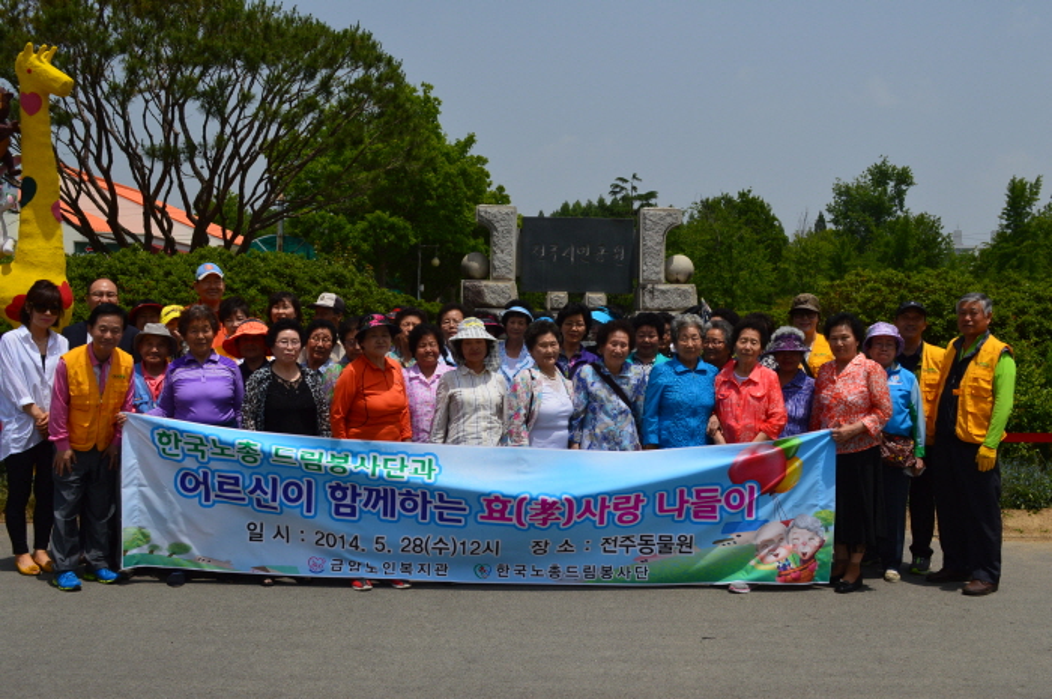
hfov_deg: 53.2
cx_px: 526
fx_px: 1051
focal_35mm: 36
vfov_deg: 36.8
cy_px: 350
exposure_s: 1/500
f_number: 11
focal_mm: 24
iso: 250
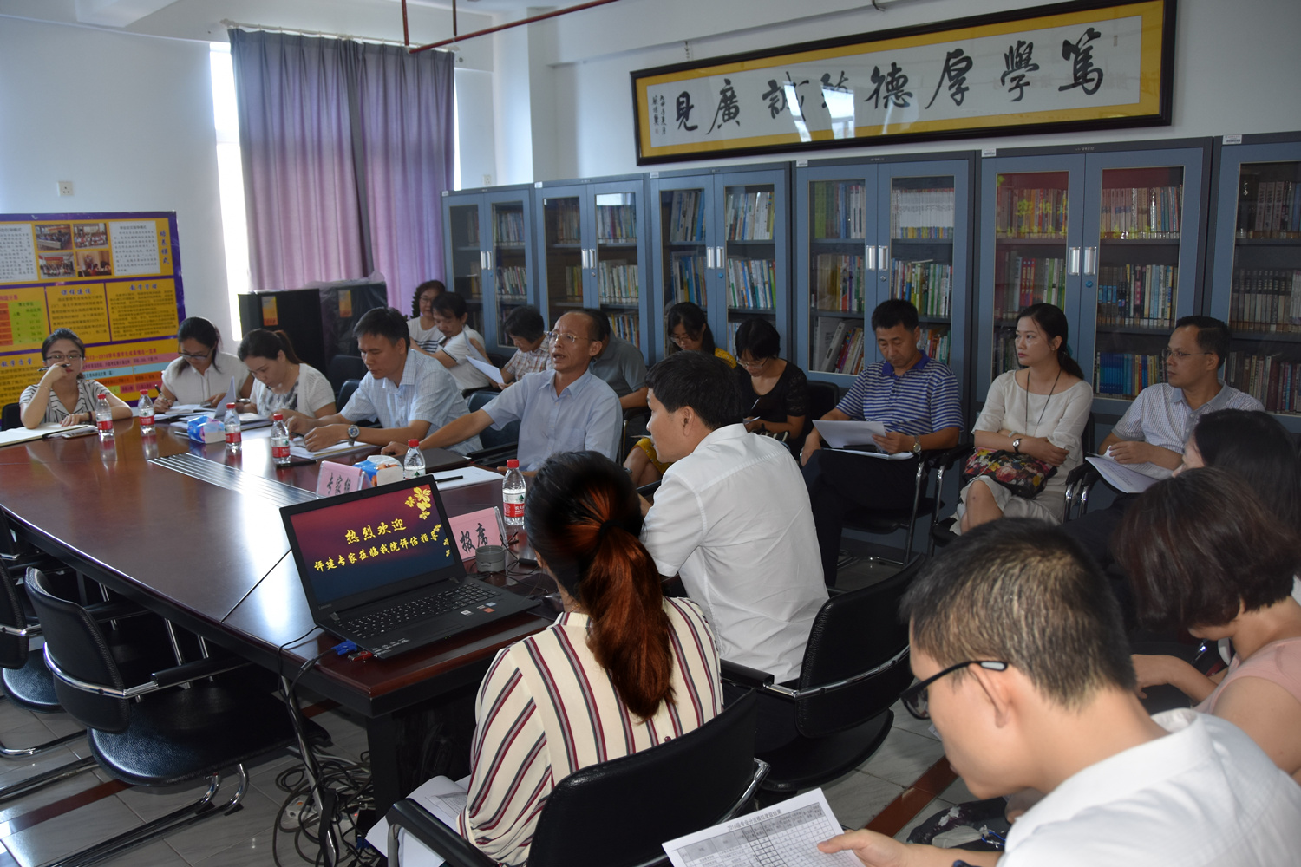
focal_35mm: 27
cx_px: 650
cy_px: 434
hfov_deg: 67.4
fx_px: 976
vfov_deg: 47.9
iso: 400
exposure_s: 1/60
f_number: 3.5
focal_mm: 18
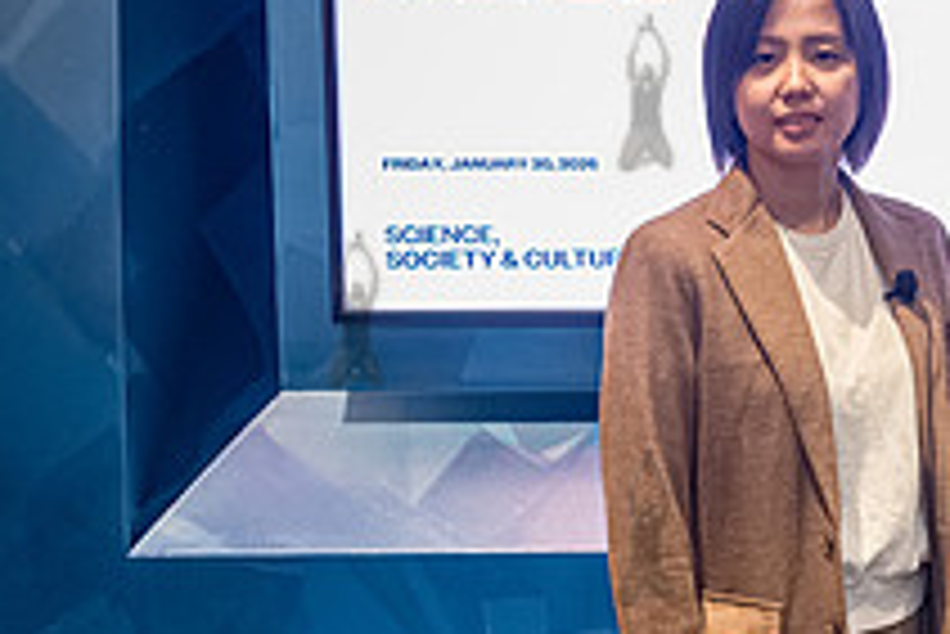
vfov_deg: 11.5
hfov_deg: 16.3
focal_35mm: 119
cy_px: 314
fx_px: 3142
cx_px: 1241
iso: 6400
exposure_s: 1/320
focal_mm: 35
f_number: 3.5
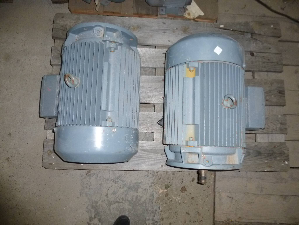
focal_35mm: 25
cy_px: 112
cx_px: 150
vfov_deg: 54.9
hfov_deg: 69.4
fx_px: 216
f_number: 3.1
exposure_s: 1/60
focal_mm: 4.5
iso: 250
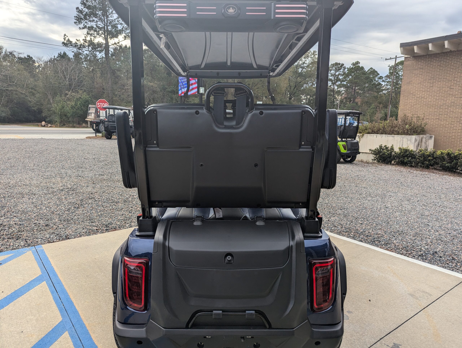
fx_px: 321
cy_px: 174
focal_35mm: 24
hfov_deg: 71.5
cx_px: 231
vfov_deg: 56.9
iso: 42
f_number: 1.85
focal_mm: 6.81
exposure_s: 1/1381
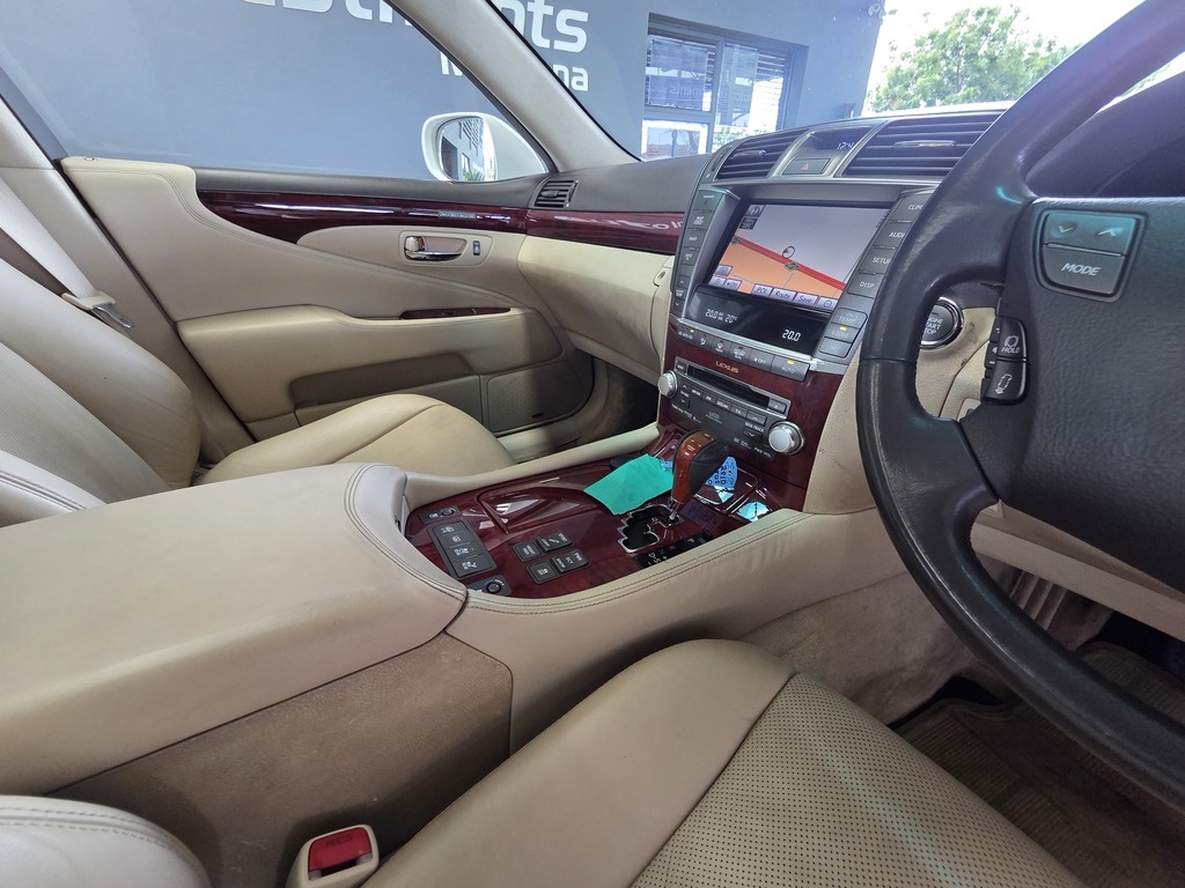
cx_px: 592
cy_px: 444
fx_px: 445
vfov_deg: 89.9
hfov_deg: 106.2
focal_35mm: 13
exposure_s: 1/68
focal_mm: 2.2
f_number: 2.2
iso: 250
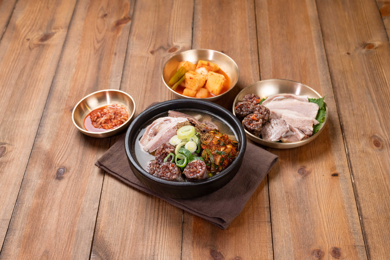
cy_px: 130
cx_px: 195
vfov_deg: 27.0
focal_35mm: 50
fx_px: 542
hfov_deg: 39.6
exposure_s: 1/125
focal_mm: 50
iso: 640
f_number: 8
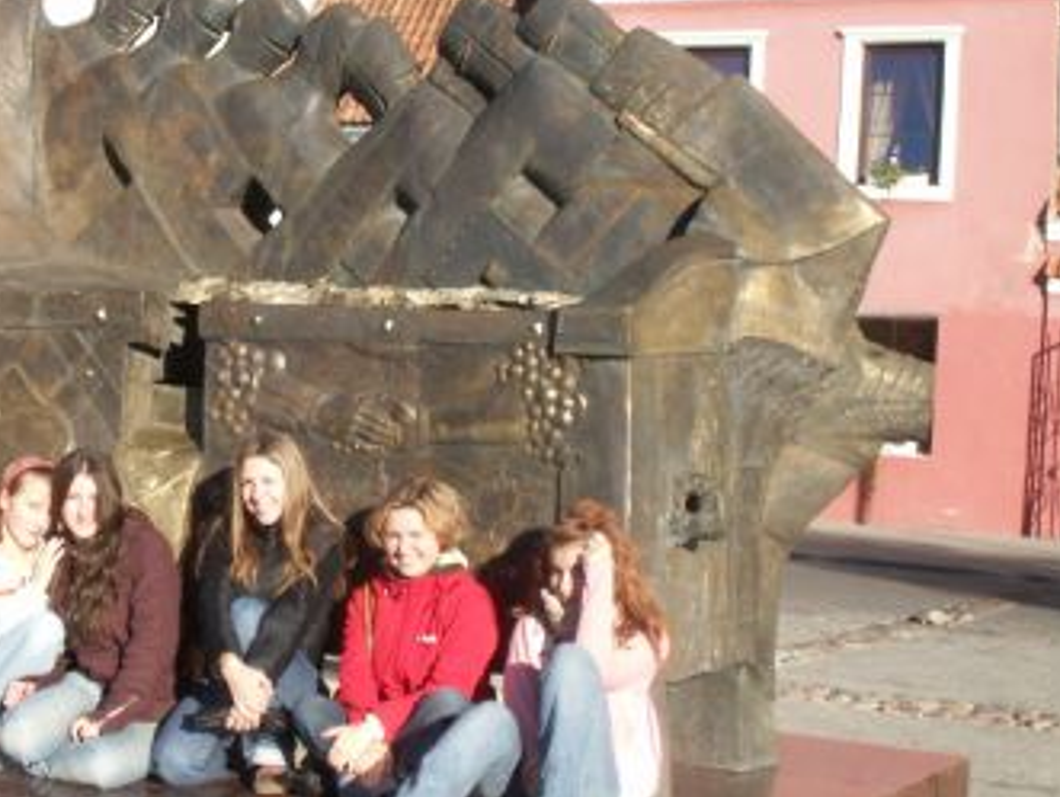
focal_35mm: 67
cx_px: 320
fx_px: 2054
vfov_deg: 22.0
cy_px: 448
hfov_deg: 28.7
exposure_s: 1/125
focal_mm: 7.7
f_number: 7.1
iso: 50
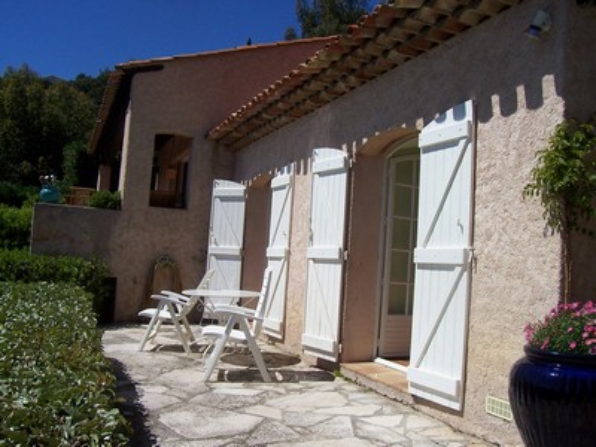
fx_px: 585
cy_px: 224
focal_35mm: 34
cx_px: 298
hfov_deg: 54.0
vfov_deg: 41.8
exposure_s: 1/1000
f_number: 5.6
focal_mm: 5.6
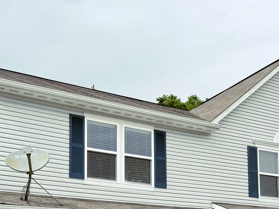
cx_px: 154
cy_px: 223
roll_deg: +0.5
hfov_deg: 34.3
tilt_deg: +7.1
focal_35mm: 56
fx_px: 451
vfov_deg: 24.5
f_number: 1.78
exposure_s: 1/6410
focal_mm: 6.76
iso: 80
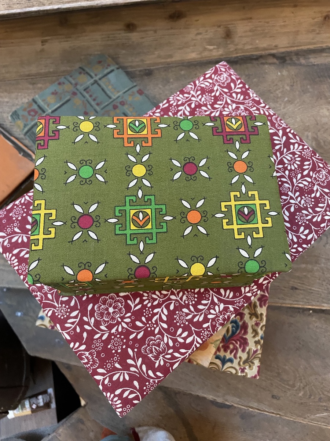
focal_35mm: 26
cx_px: 165
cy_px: 220
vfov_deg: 67.3
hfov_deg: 53.1
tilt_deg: -69.9
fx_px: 330
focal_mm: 4.2
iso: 400
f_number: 1.6
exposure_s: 1/33
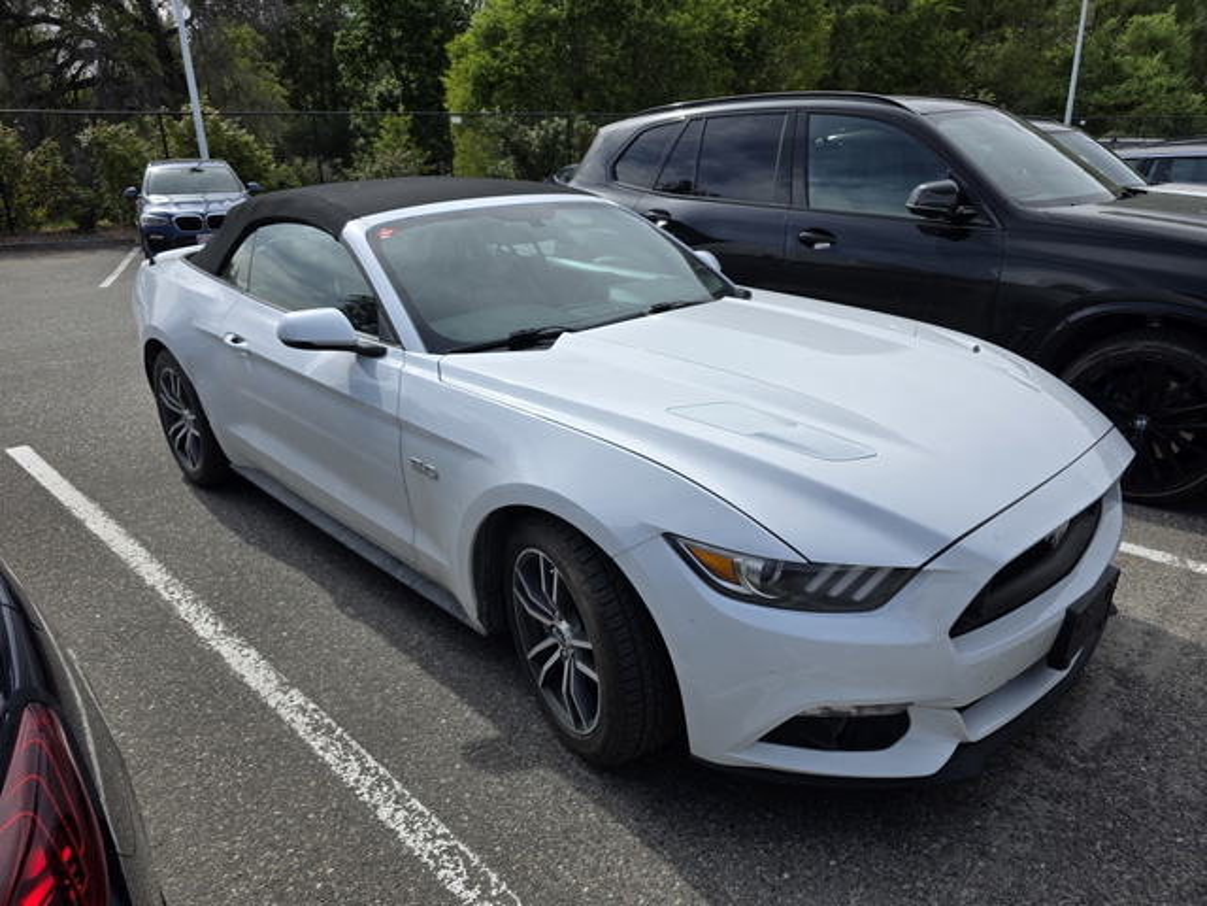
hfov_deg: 73.9
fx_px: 802
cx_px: 604
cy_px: 453
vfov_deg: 58.9
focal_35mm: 23
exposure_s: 1/4650
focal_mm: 6.3
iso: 80
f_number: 1.7
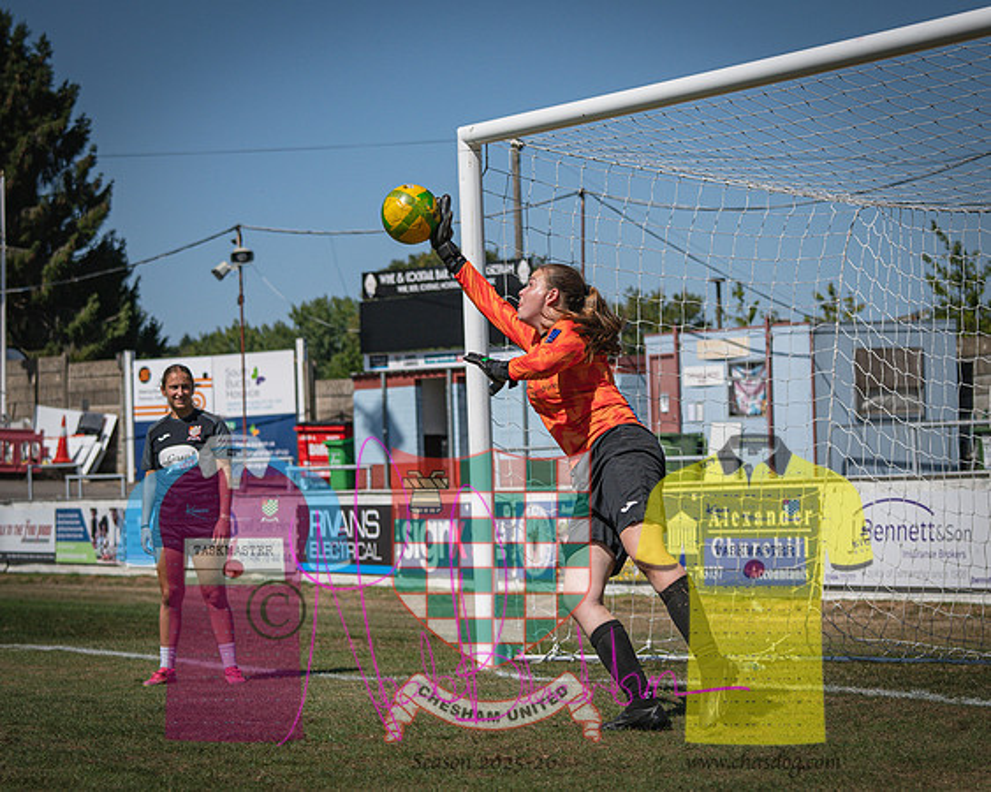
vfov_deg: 16.5
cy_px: 414
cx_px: 488
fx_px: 2733
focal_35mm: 93
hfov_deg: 20.6
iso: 160
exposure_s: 1/10000
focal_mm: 45
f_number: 2.5
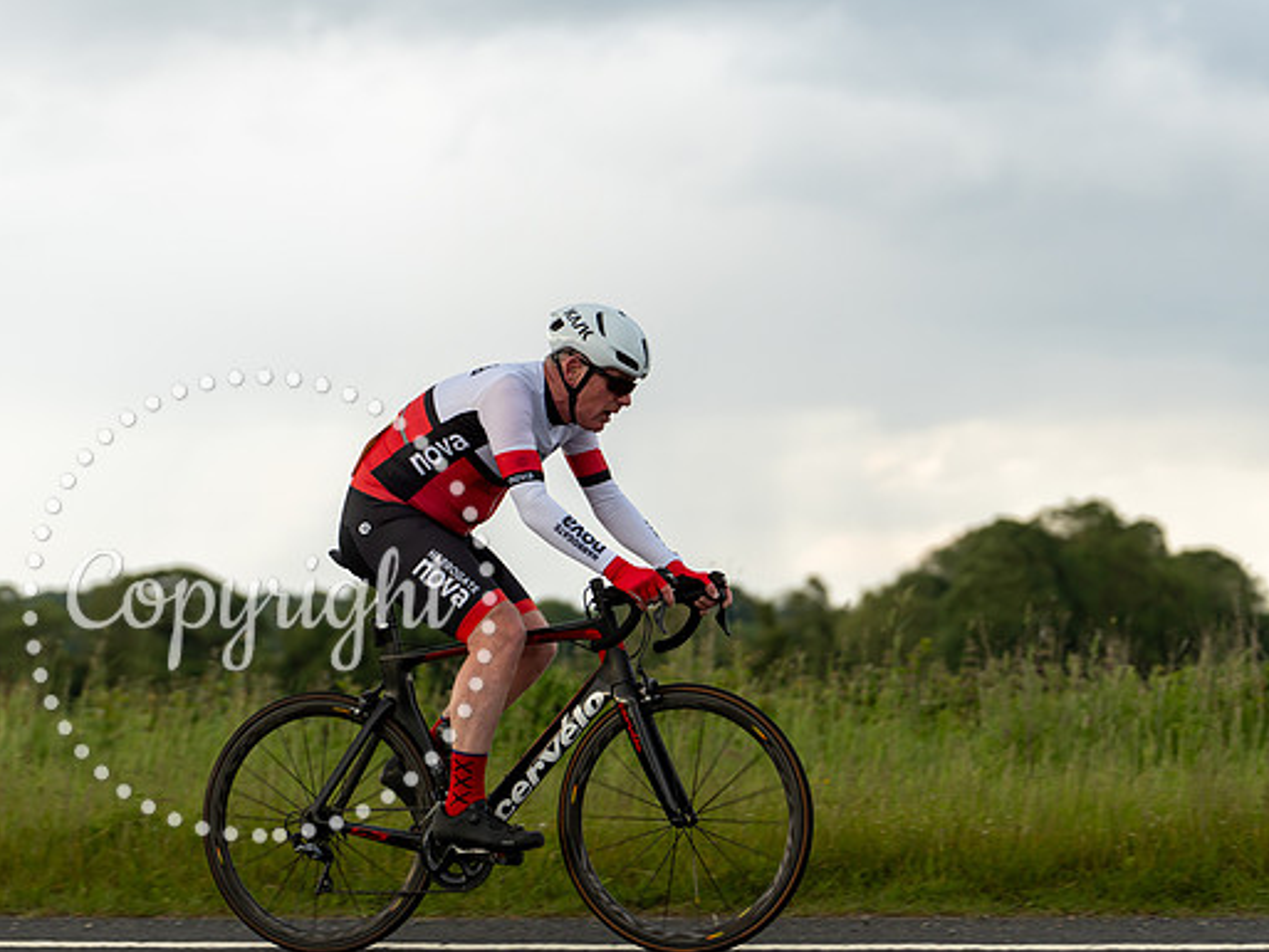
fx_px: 4840
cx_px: 538
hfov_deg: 14.9
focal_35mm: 132
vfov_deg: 11.2
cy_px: 405
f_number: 3.2
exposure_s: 1/500
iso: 250
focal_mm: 105
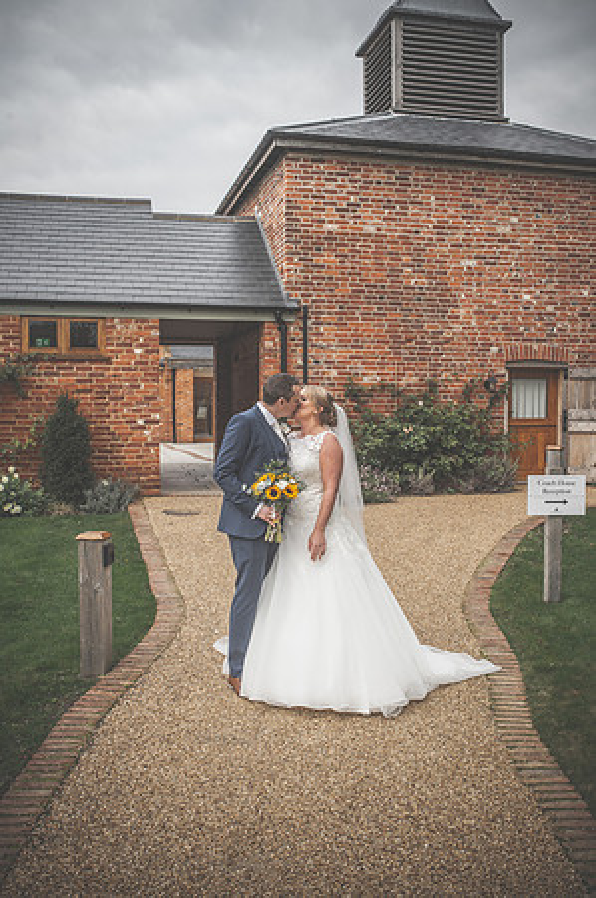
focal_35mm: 35
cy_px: 449
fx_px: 871
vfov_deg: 54.5
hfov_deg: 37.8
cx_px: 298
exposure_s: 1/100
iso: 200
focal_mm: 35
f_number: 8
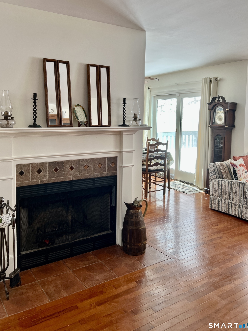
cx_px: 110
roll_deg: -0.2
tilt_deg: -4.7
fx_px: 287
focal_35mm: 30
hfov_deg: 46.7
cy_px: 141
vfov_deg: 59.7
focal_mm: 5.7
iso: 50
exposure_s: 1/121
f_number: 1.5
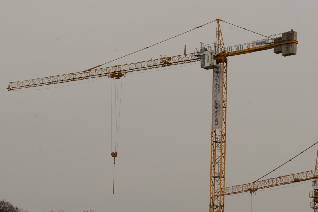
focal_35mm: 120
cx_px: 195
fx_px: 1060
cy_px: 148
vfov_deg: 11.4
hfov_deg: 17.0
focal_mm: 70
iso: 100
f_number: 11
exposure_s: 1/250
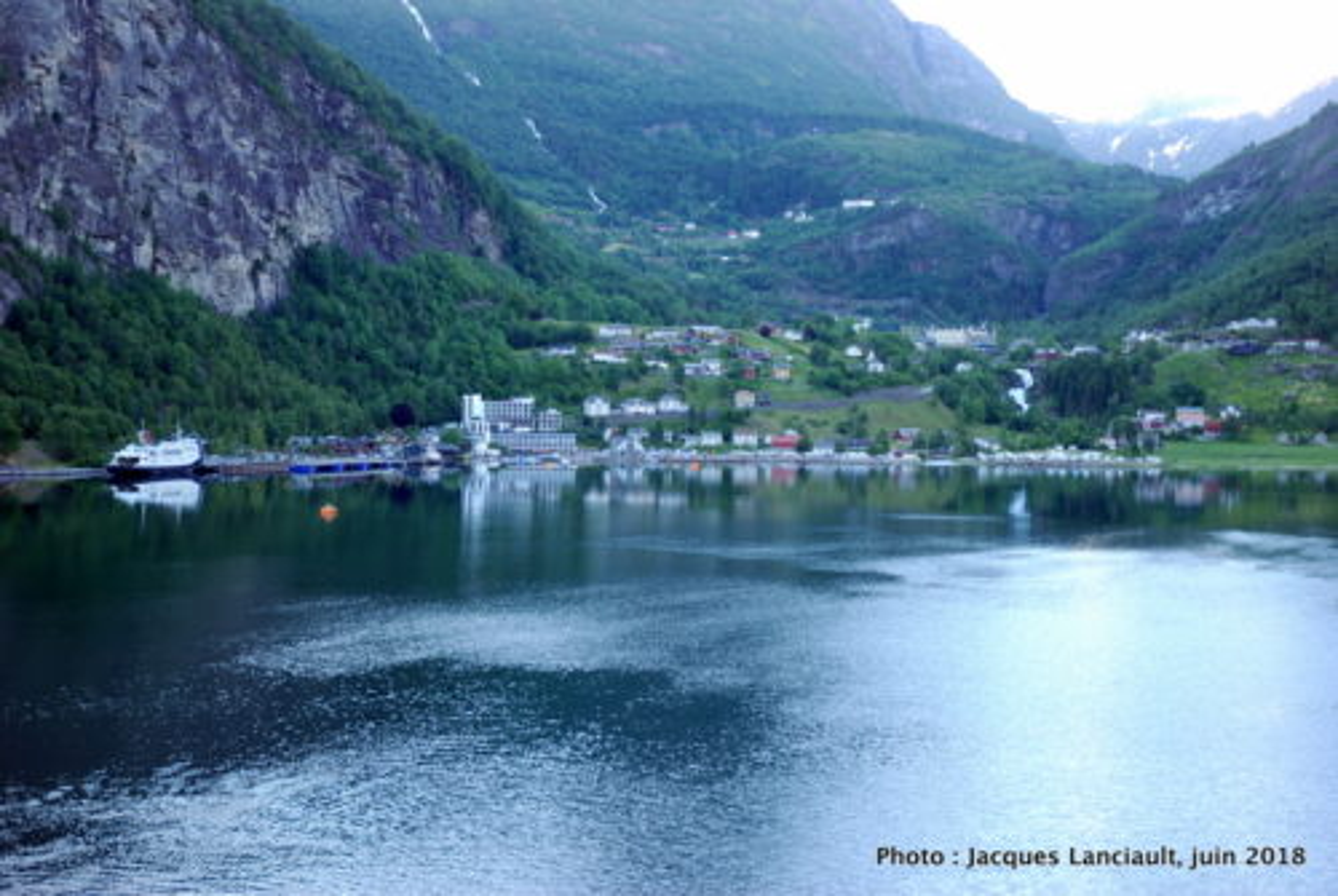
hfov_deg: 38.8
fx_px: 1898
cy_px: 448
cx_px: 669
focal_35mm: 51
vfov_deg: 26.6
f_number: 4.2
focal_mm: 34
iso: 100
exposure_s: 1/25
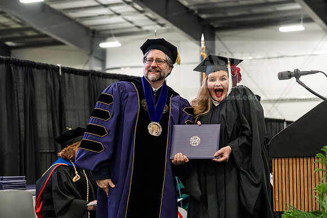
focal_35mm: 86
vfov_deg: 15.9
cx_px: 164
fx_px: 781
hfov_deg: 23.6
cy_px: 109
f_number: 5
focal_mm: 86
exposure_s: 1/250
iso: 6400
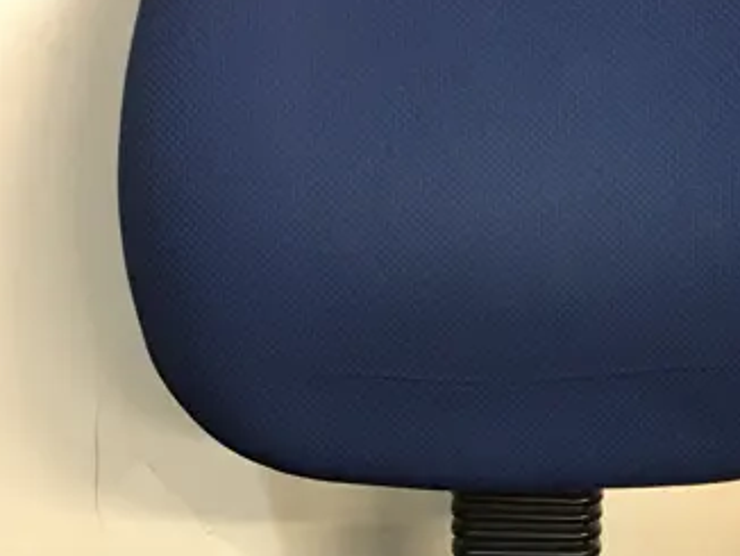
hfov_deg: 21.2
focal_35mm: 91
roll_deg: -1.2
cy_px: 828
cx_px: 617
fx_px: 1947
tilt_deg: -35.3
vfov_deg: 15.1
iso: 125
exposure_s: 1/17
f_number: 2.2
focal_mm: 4.15
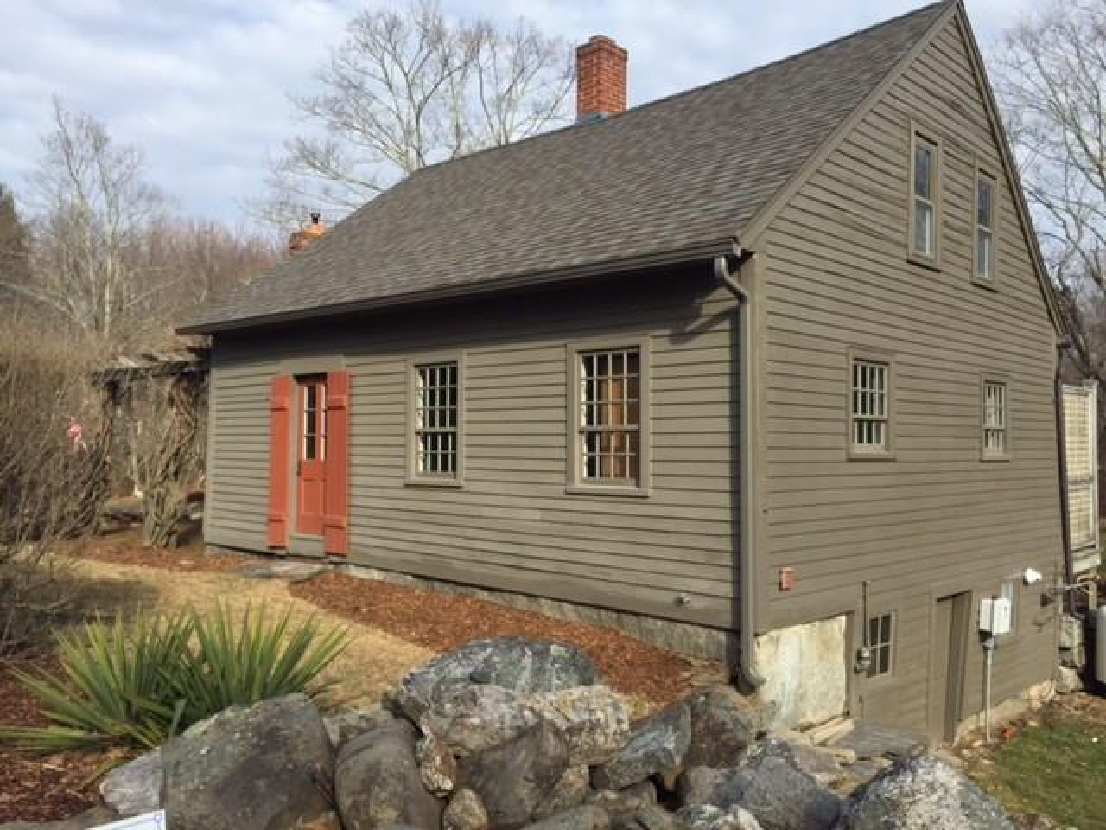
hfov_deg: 61.7
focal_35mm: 29
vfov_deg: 48.2
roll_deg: -0.7
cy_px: 415
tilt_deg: +1.2
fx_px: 927
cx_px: 553
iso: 32
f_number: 2.2
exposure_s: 1/1647
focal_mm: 4.15
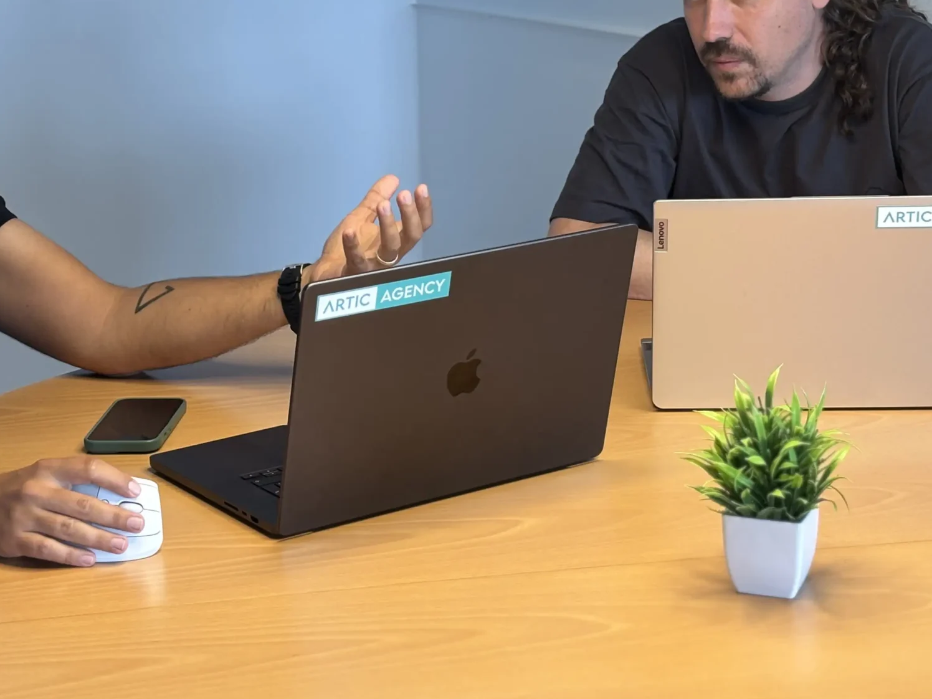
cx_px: 424
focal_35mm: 89
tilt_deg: -11.5
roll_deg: +0.9
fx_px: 2396
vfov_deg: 16.5
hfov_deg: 22.0
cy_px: 144
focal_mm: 5.96
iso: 64
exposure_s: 1/100
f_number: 1.6
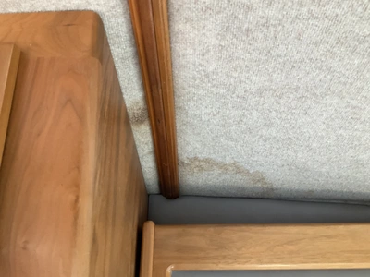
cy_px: 138
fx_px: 310
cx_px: 185
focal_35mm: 29
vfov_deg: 48.2
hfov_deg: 61.7
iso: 125
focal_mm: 3
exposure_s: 1/60
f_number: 1.8
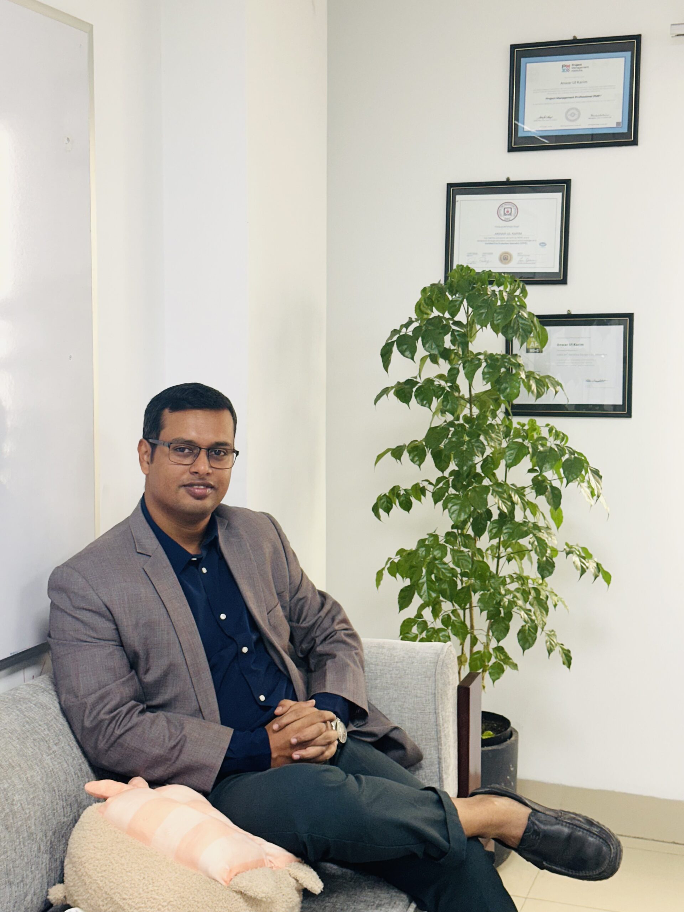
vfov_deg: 39.7
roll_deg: -1.0
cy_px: 456
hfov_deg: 30.3
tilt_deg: -4.5
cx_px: 342
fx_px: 1265
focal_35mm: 48
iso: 64
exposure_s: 1/51
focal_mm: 6.86
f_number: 1.78
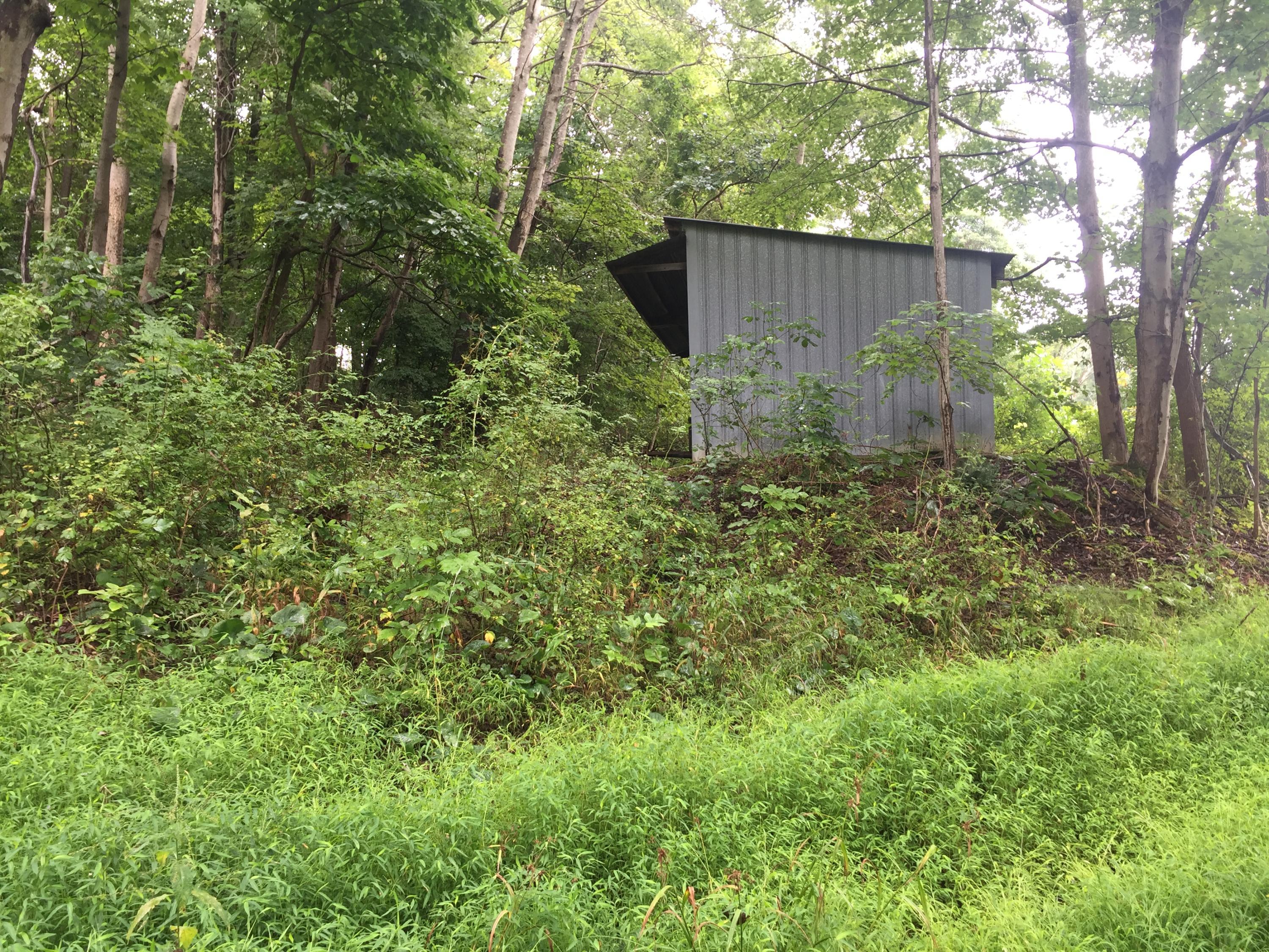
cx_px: 634
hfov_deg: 61.7
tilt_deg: +4.0
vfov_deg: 48.2
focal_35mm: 29
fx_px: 1063
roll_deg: +1.1
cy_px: 476
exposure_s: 1/40
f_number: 2.2
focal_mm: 4.15
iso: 32
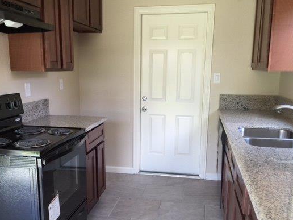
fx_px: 305
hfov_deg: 51.3
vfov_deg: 39.5
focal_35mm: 36
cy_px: 132
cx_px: 134
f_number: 2.2
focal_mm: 4.15
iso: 32
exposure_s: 1/40
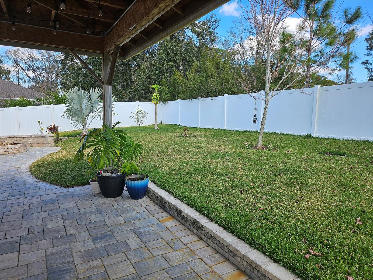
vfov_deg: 56.8
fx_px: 259
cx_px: 186
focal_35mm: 24
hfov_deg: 71.6
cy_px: 140
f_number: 1.8
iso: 50
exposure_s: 1/1484
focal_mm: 5
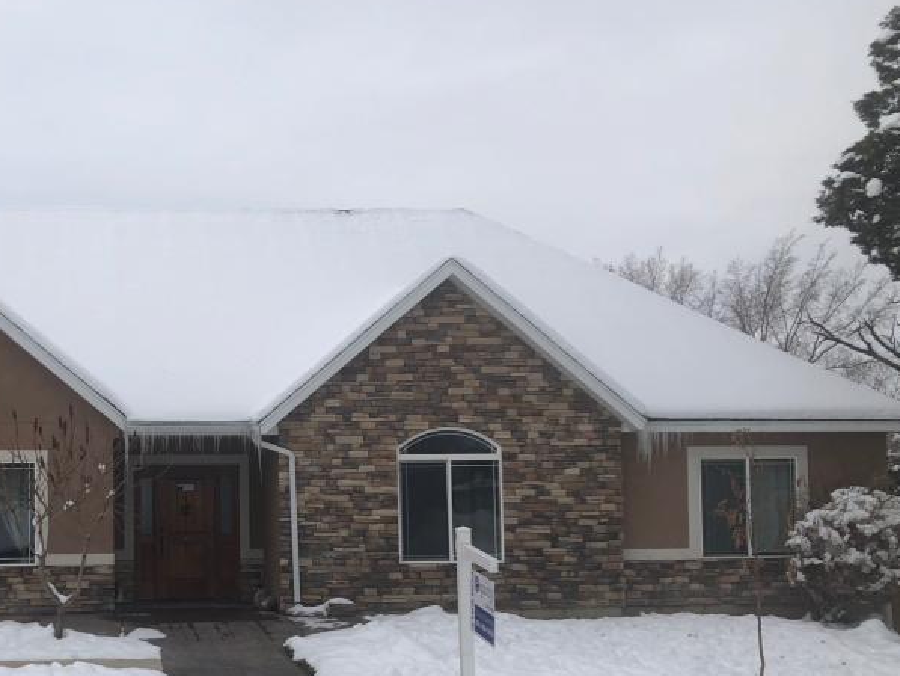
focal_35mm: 48
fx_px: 1248
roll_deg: +1.0
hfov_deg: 38.1
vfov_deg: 30.0
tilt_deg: +1.3
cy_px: 463
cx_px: 175
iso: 20
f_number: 1.8
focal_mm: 3.99
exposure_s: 1/1779
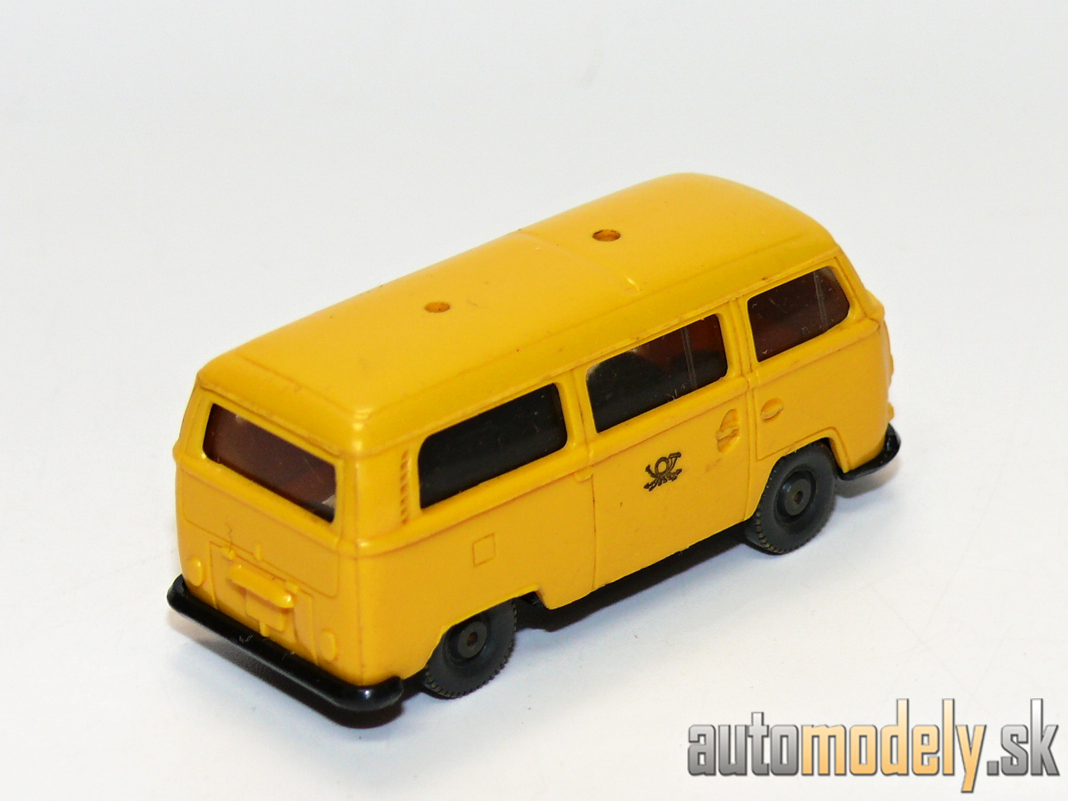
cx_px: 534
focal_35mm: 155
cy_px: 400
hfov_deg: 12.7
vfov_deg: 9.6
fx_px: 4782
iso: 100
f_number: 4
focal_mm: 18.3
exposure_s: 1/30
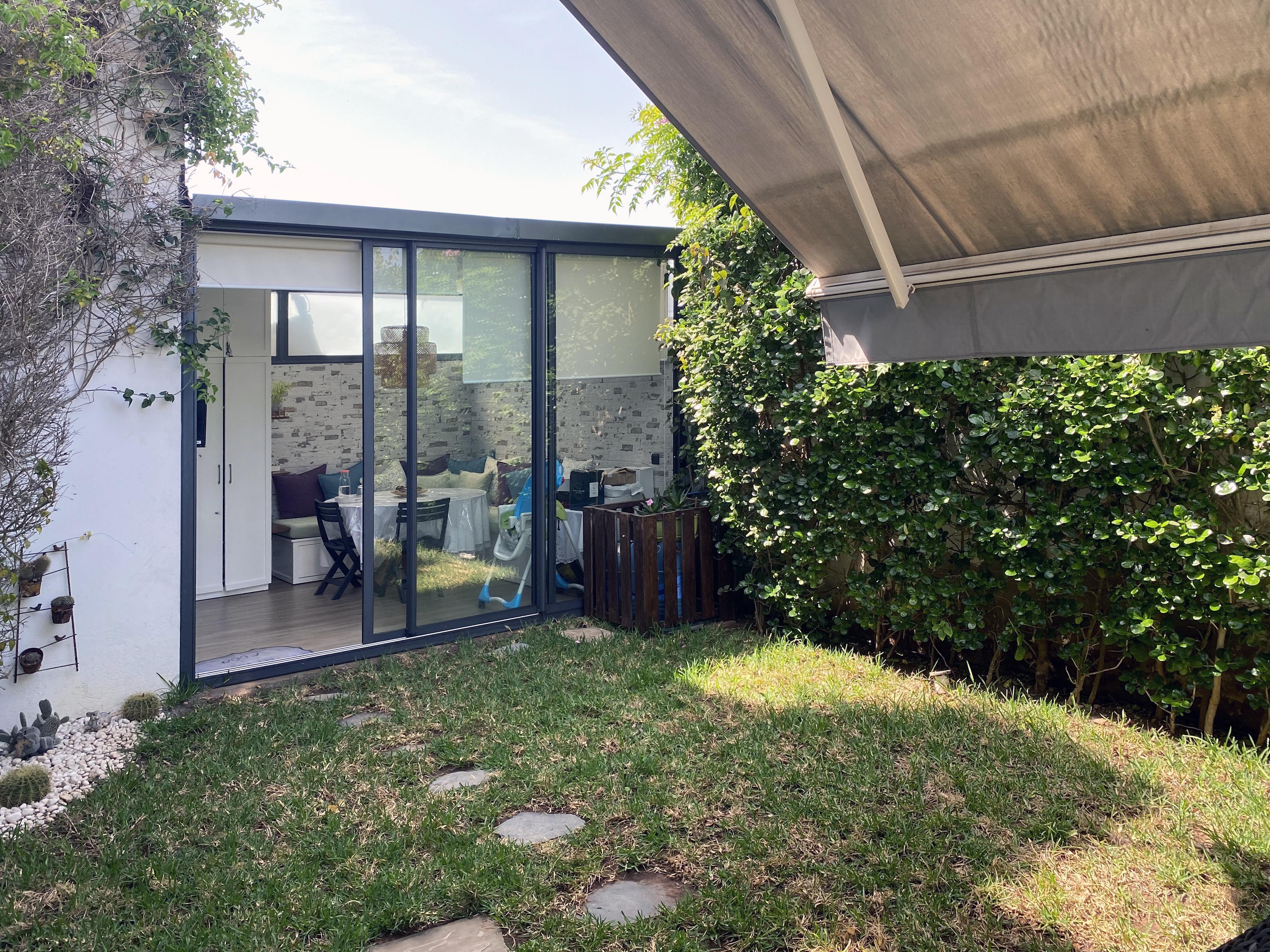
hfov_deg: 65.3
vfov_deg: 51.3
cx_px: 633
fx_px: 991
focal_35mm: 27
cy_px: 460
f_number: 1.8
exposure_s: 1/306
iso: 32
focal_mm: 4.25
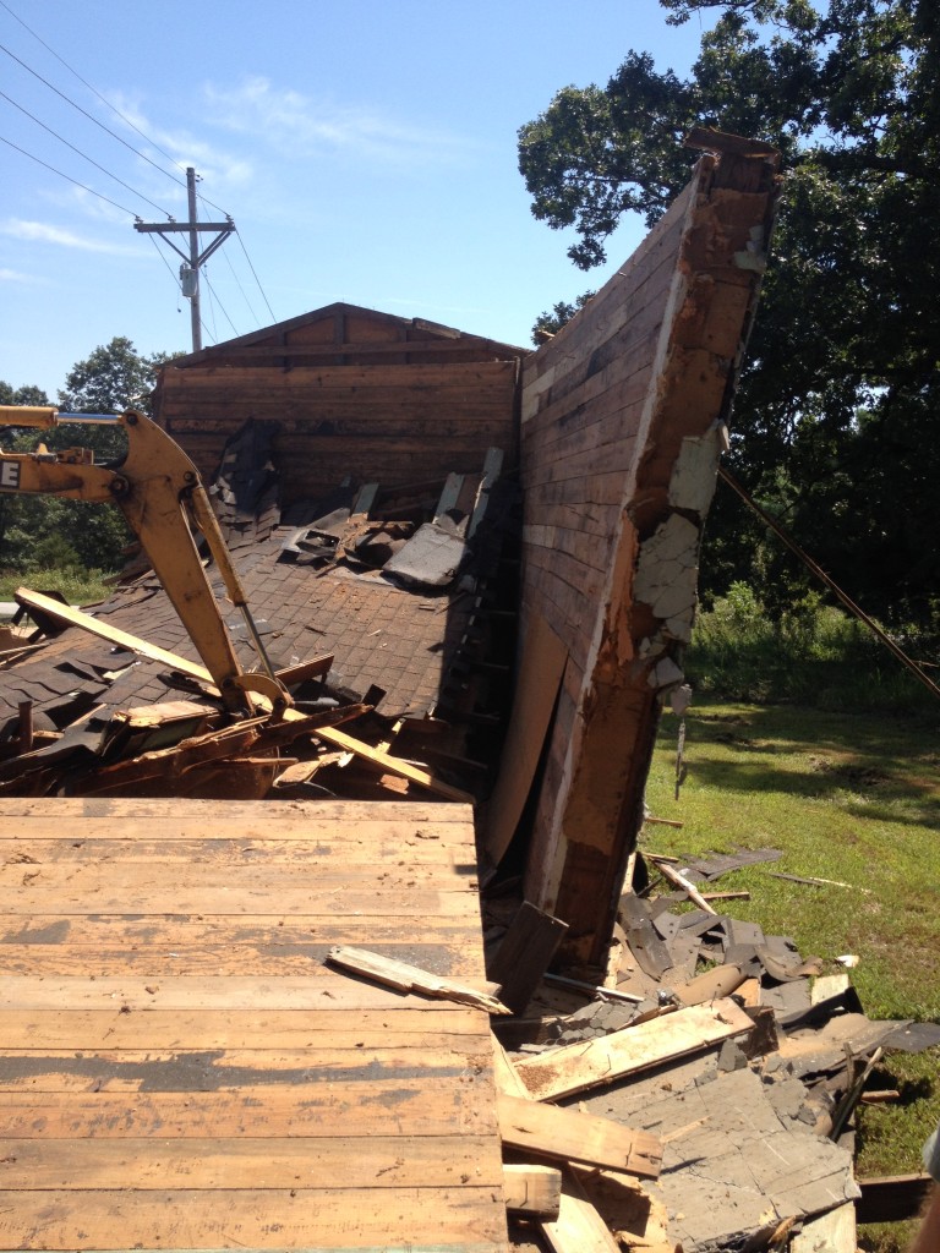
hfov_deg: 40.7
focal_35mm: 35
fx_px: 1267
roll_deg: -2.1
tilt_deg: -4.9
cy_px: 626
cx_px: 470
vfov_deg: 52.6
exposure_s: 1/1175
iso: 50
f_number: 2.4
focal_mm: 4.28
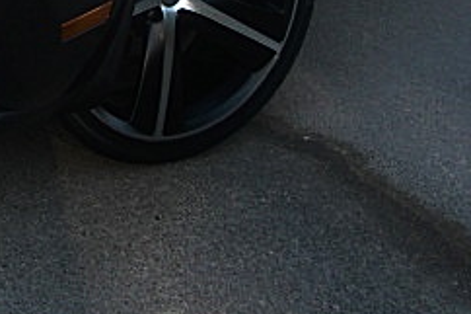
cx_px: -25
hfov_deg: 19.9
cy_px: -105
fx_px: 1294
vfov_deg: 13.3
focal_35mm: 99
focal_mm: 6.3
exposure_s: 1/100
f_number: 2.8
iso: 50
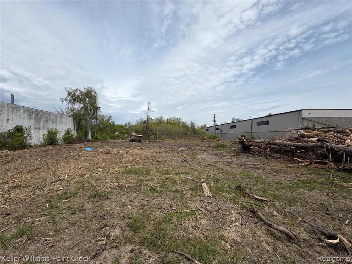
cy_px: 132
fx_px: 142
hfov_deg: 102.1
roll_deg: +0.5
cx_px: 176
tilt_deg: -0.3
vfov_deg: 85.7
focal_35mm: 14
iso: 20
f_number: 2.2
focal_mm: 2.22
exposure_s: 1/1464
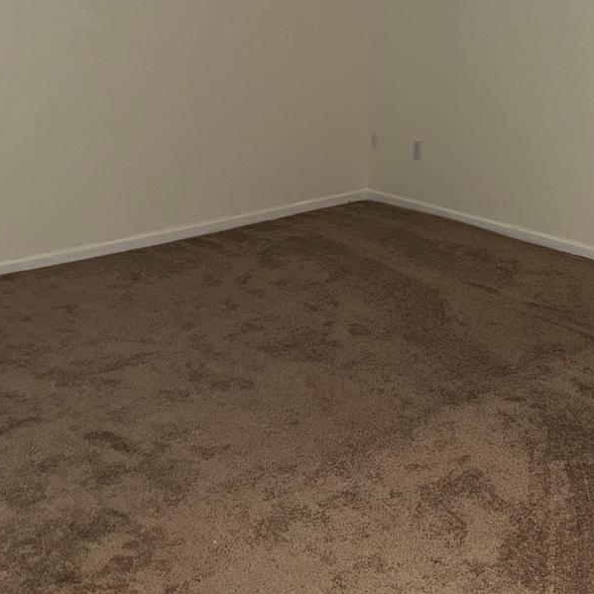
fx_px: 990
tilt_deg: -7.1
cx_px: 511
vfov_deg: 32.0
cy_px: 76
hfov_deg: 32.1
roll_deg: -1.7
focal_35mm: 51
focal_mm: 6.76
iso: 100
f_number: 1.78
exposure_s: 1/14
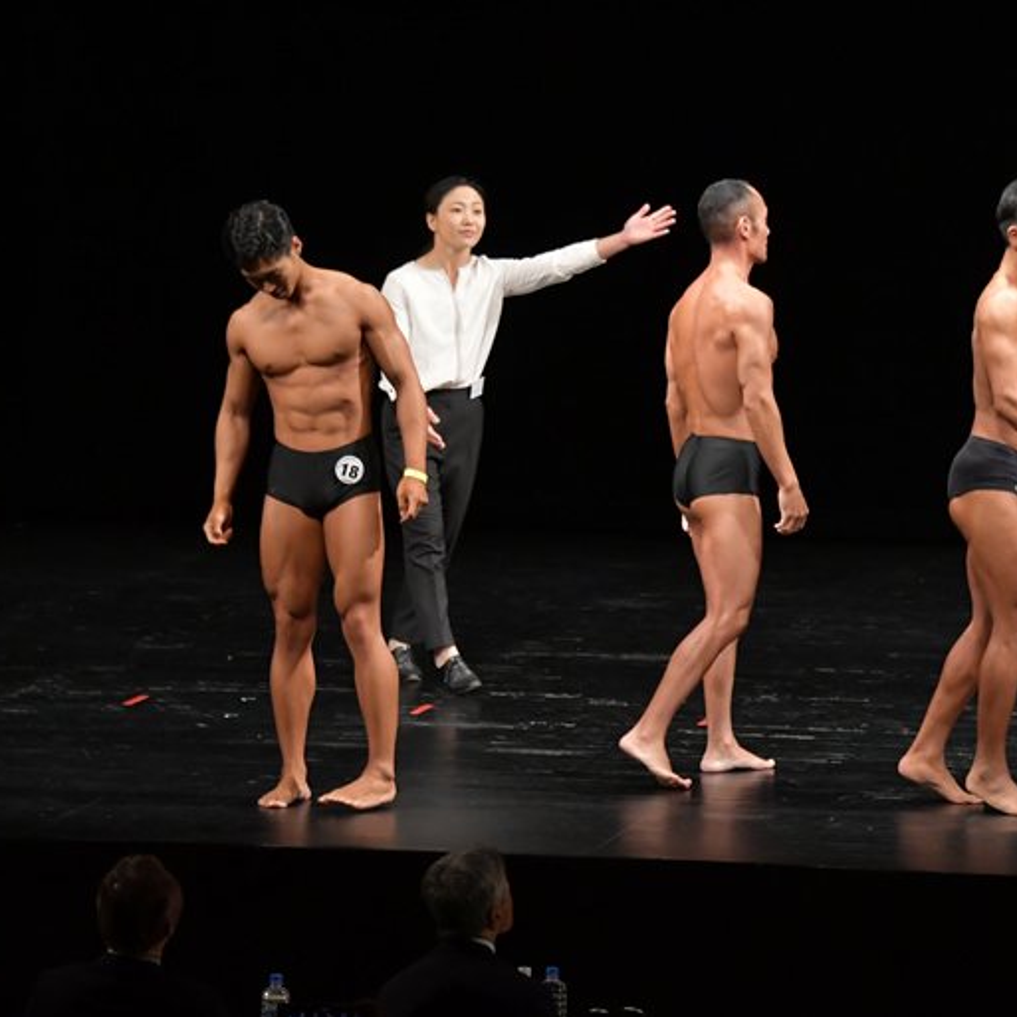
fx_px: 7811
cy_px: 509
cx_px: 711
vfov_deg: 7.4
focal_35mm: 235
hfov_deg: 7.4
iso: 3200
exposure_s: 1/400
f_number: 5.6
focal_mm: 122
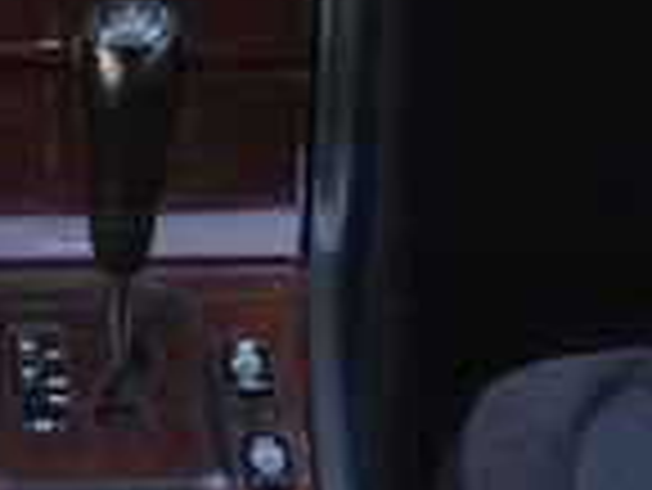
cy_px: -254
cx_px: 67
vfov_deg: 10.8
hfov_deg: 14.8
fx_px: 2488
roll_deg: +0.5
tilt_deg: -21.1
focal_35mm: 132
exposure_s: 1/33
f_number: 2.2
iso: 50
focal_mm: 4.15
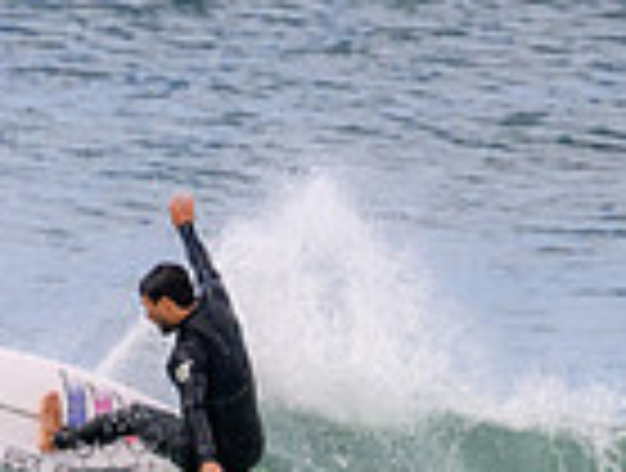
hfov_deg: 0.6
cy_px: 582
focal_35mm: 3200
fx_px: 58019
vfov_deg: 0.5
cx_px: 122
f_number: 11
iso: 1100
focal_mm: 800
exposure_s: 1/2000
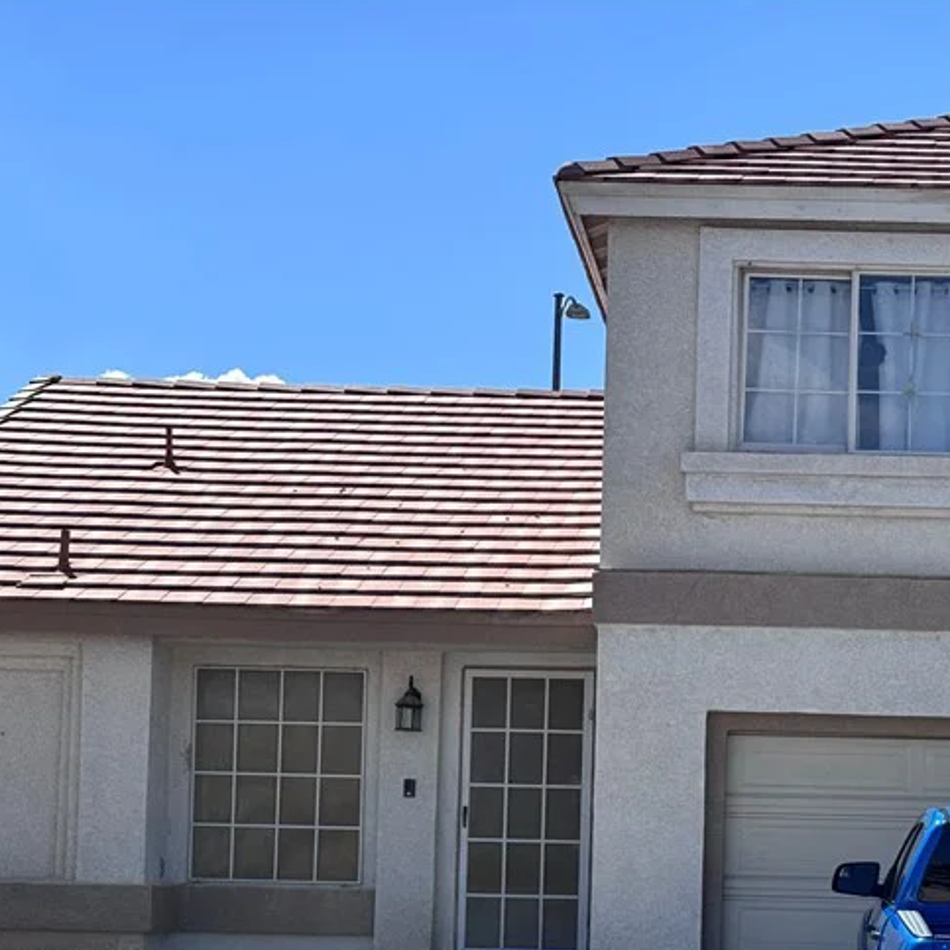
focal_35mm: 90
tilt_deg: +1.3
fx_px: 2794
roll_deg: -1.7
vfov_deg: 19.1
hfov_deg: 19.2
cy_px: 743
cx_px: 722
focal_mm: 6.76
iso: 64
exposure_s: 1/6410
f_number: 1.78
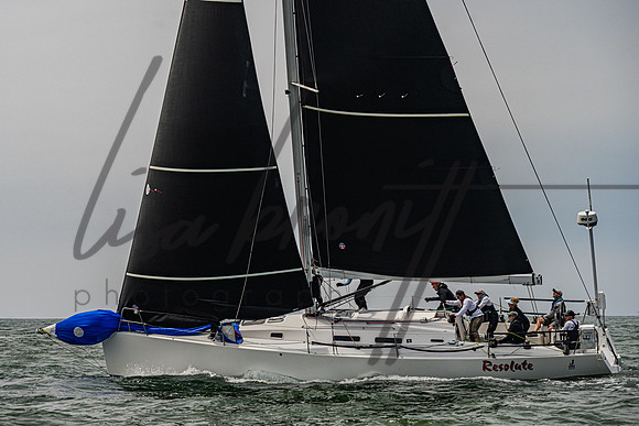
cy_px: 175
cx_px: 280
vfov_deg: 5.8
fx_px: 4227
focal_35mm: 238
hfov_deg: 8.6
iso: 500
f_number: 8
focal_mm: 185
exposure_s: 1/4000
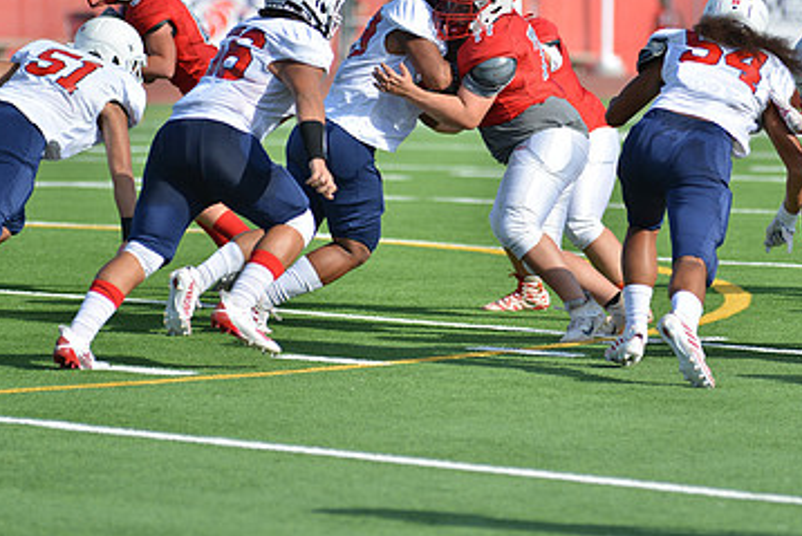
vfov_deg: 4.2
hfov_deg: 6.4
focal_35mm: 324
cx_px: 495
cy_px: 149
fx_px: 7221
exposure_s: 1/1600
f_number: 2.8
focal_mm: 200
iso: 100
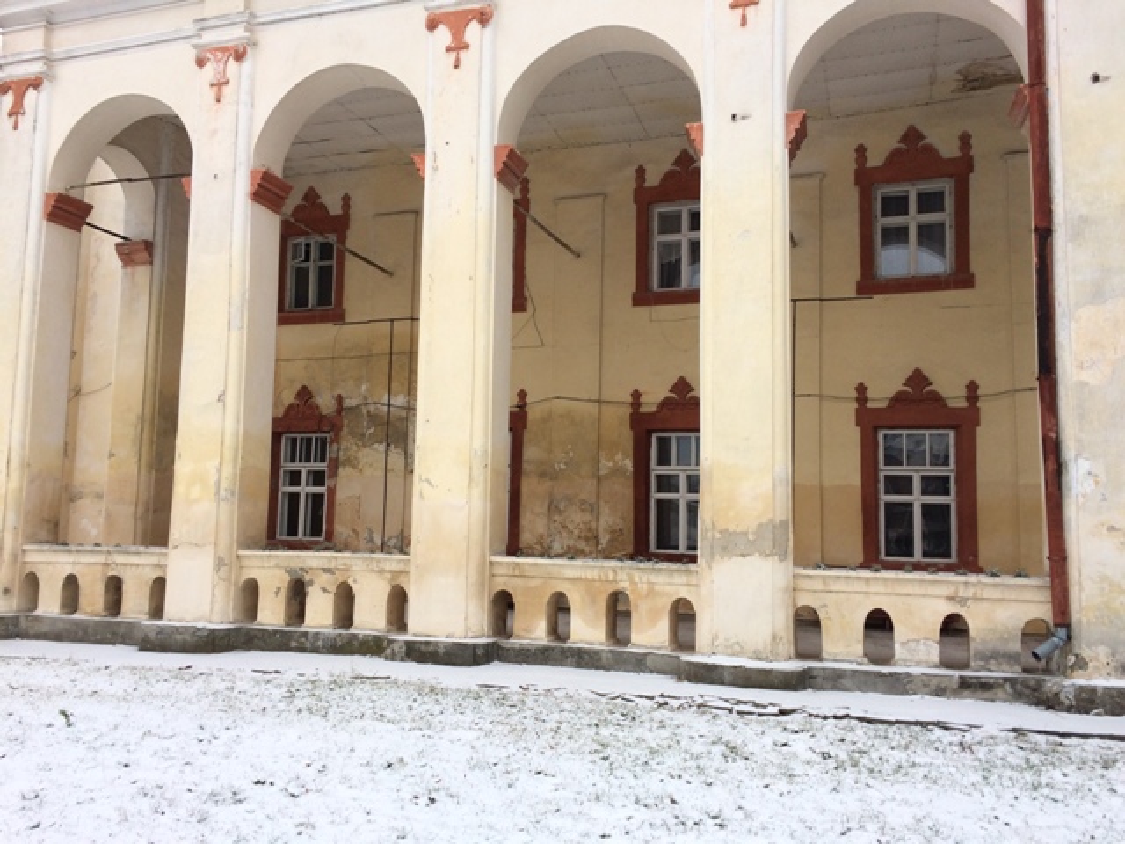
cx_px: 562
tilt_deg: +4.7
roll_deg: -1.5
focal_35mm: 29
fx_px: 942
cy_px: 422
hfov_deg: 61.7
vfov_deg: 48.2
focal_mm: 4.15
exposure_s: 1/720
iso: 32
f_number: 2.2
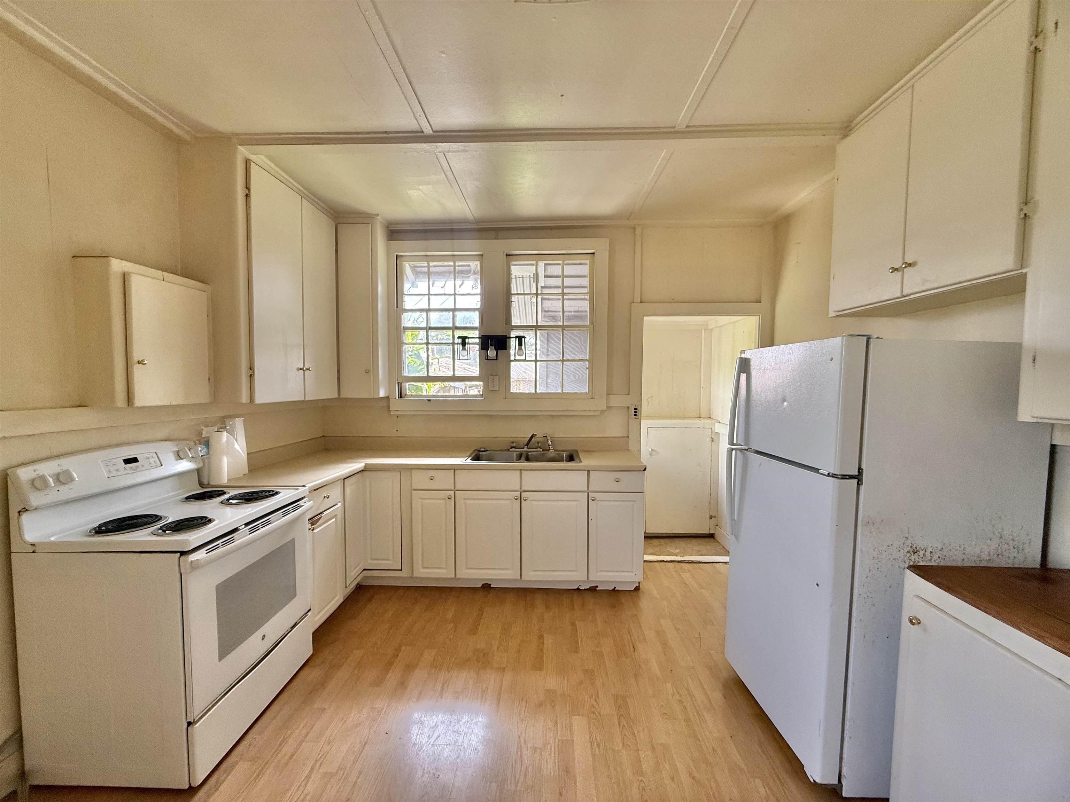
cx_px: 535
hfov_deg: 102.1
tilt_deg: -2.9
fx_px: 433
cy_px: 401
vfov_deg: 85.7
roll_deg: +0.0
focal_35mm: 14
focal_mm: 2.22
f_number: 2.2
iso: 200
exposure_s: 1/99
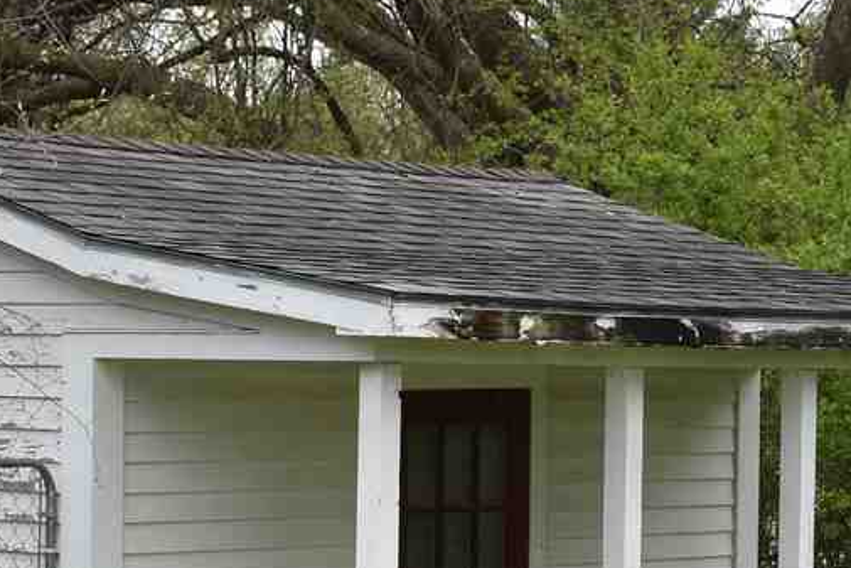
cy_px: 611
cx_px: 610
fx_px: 3595
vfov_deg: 9.0
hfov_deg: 13.5
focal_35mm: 152
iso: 180
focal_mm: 25
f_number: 8
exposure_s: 1/250
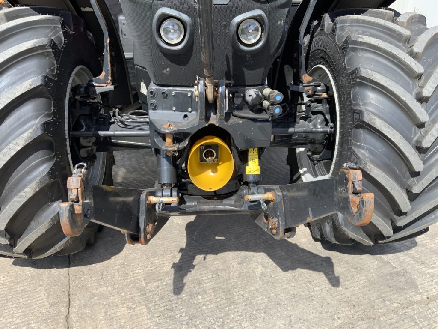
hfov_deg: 61.7
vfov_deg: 48.2
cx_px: 219
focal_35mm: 29
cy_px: 164
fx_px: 367
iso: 16
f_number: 1.8
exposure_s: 1/944
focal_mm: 3
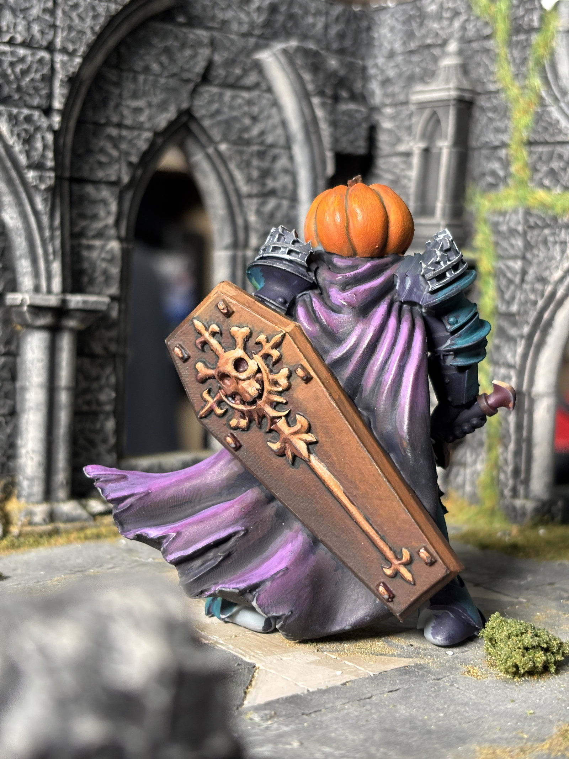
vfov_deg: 36.8
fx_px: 1140
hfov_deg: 28.0
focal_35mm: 52
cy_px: 380
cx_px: 284
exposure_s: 1/60
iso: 125
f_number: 1.6
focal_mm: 5.96
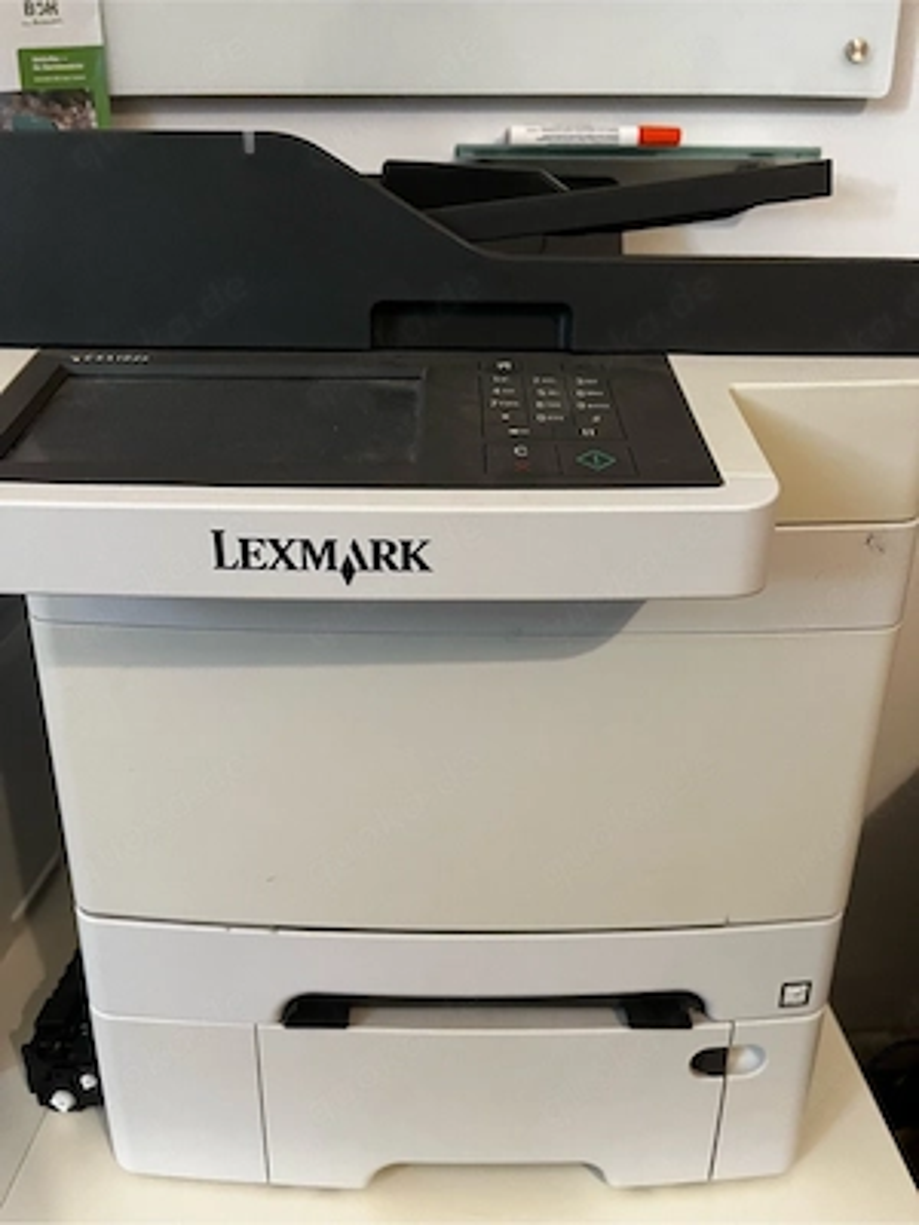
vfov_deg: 67.3
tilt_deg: -20.1
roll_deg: +0.3
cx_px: 460
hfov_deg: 53.1
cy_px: 612
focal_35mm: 26
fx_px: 920
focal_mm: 5.1
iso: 400
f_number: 1.6
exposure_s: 1/50
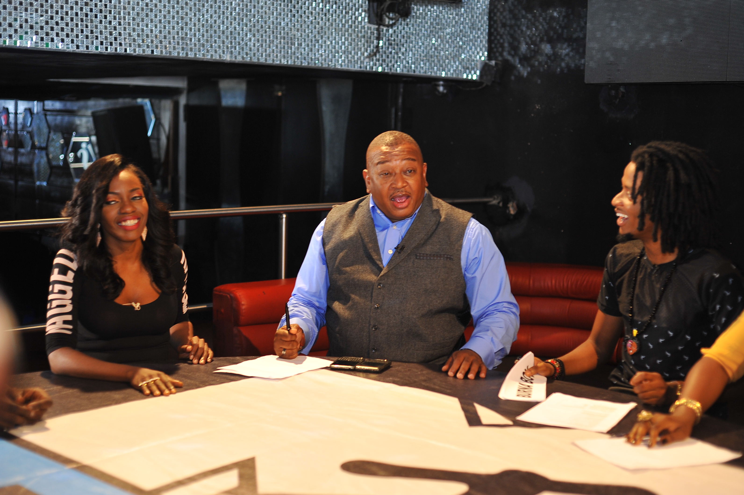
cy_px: 248
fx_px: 1033
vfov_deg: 27.0
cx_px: 372
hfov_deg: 39.6
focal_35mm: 50
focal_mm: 50
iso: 640
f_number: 2.8
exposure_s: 1/125
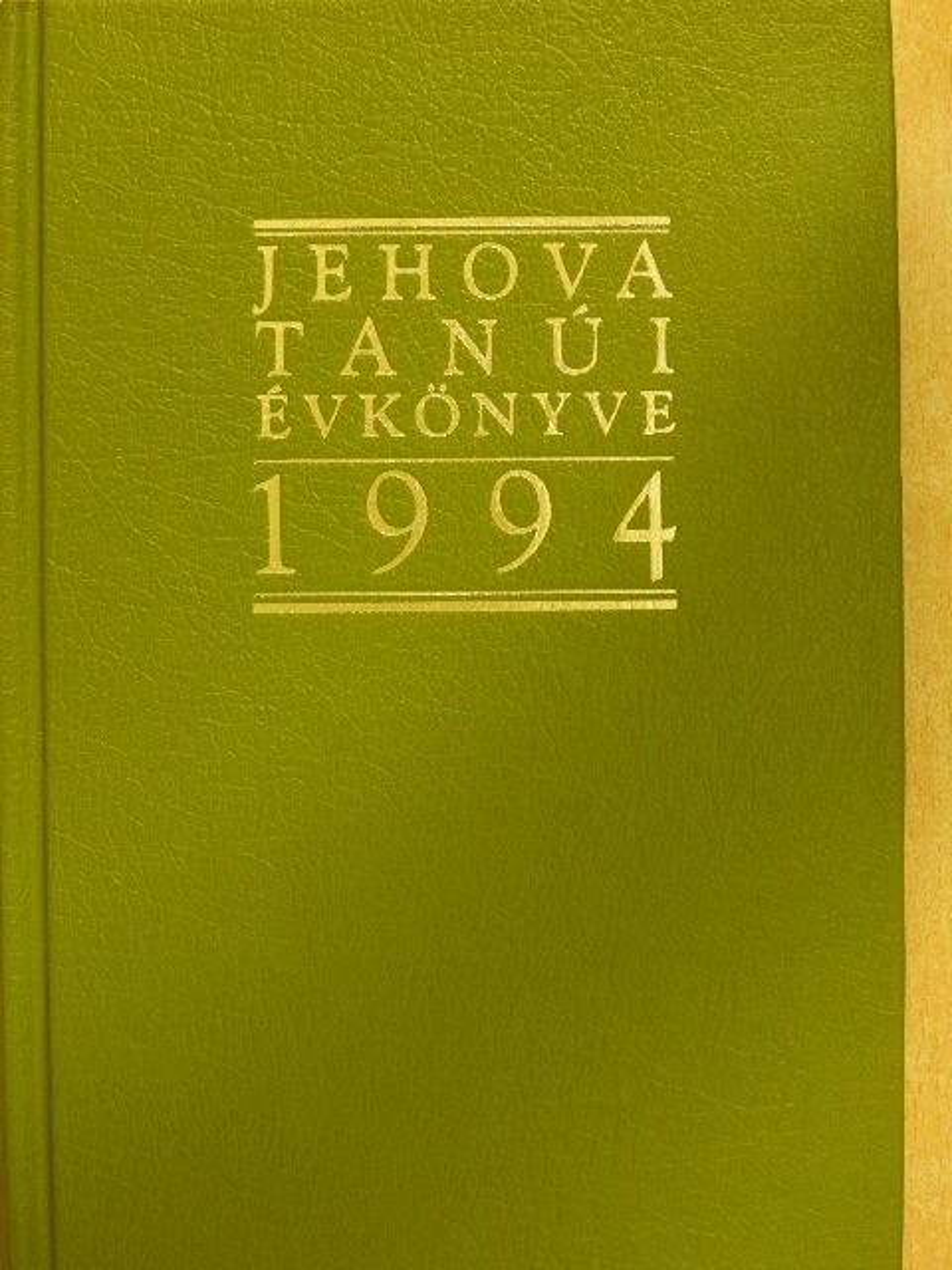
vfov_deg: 29.8
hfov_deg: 22.6
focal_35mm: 65
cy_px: 635
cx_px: 476
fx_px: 2383
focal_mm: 11.6
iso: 450
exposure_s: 1/8
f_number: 4.2
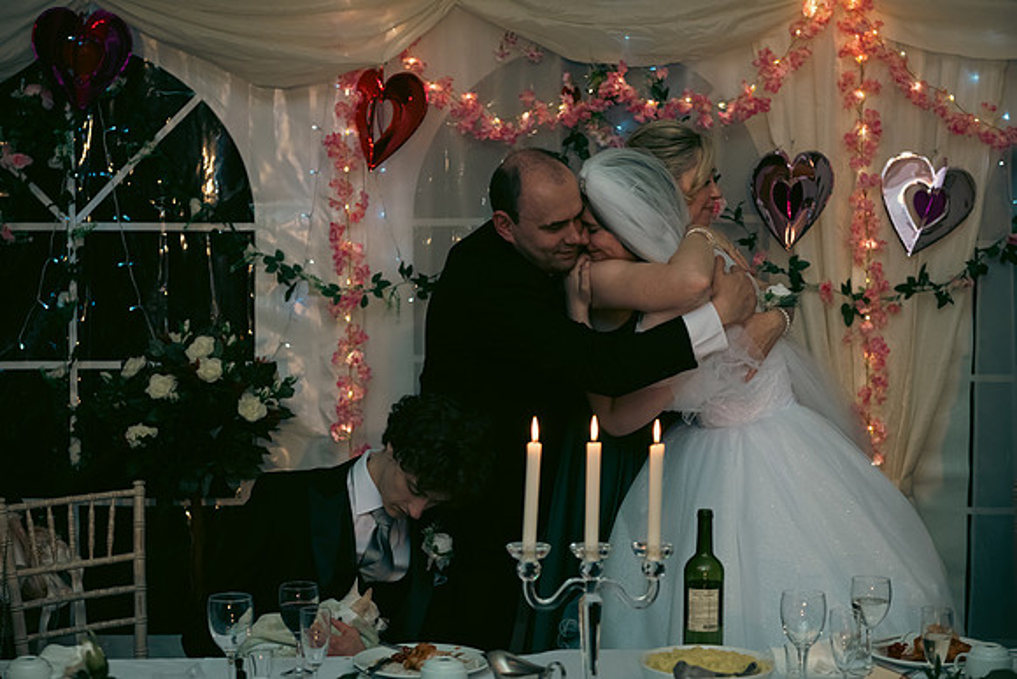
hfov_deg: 28.8
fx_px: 1978
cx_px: 508
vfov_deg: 19.5
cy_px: 340
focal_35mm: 70
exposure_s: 1/160
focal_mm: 70
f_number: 3.5
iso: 800
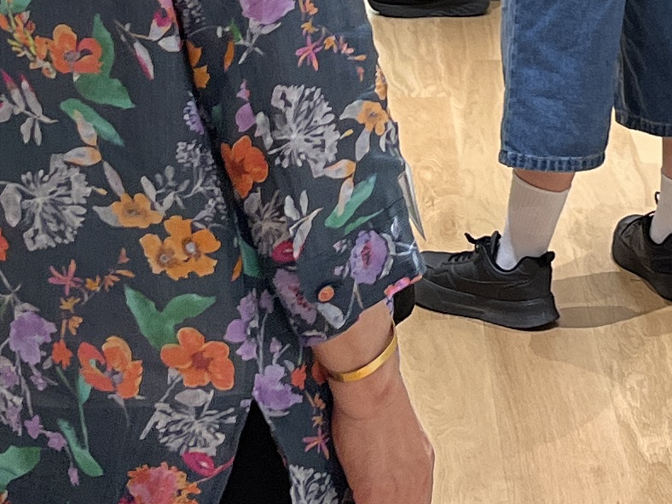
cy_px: -330
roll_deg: -1.2
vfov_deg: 10.6
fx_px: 2582
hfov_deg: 14.7
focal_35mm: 133
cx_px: 601
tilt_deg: -5.7
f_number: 1.6
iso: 64
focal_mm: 5.1
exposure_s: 1/60
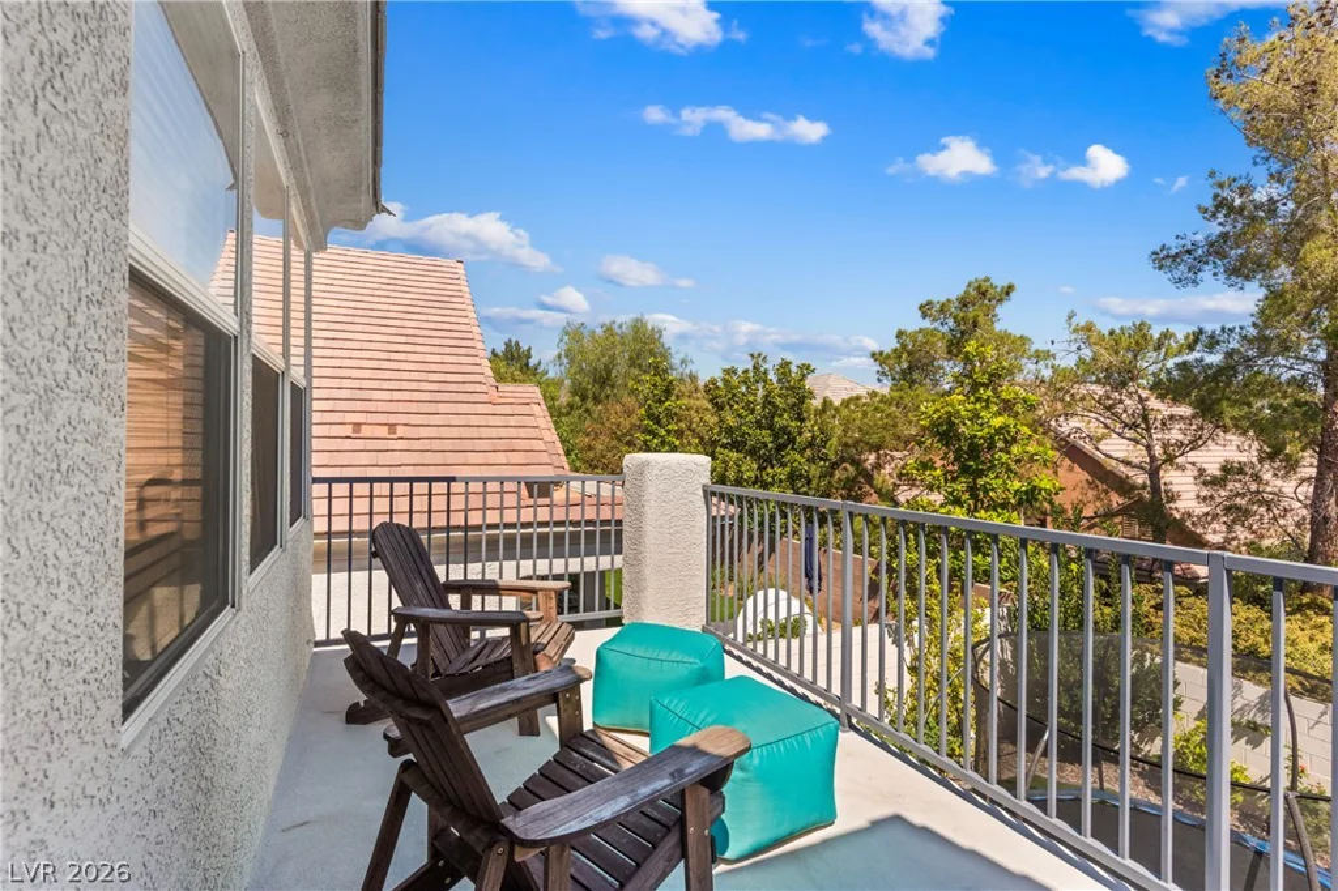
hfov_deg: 93.3
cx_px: 669
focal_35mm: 17
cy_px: 446
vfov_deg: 70.4
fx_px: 632
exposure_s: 1/8000
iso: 400
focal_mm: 17
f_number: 8
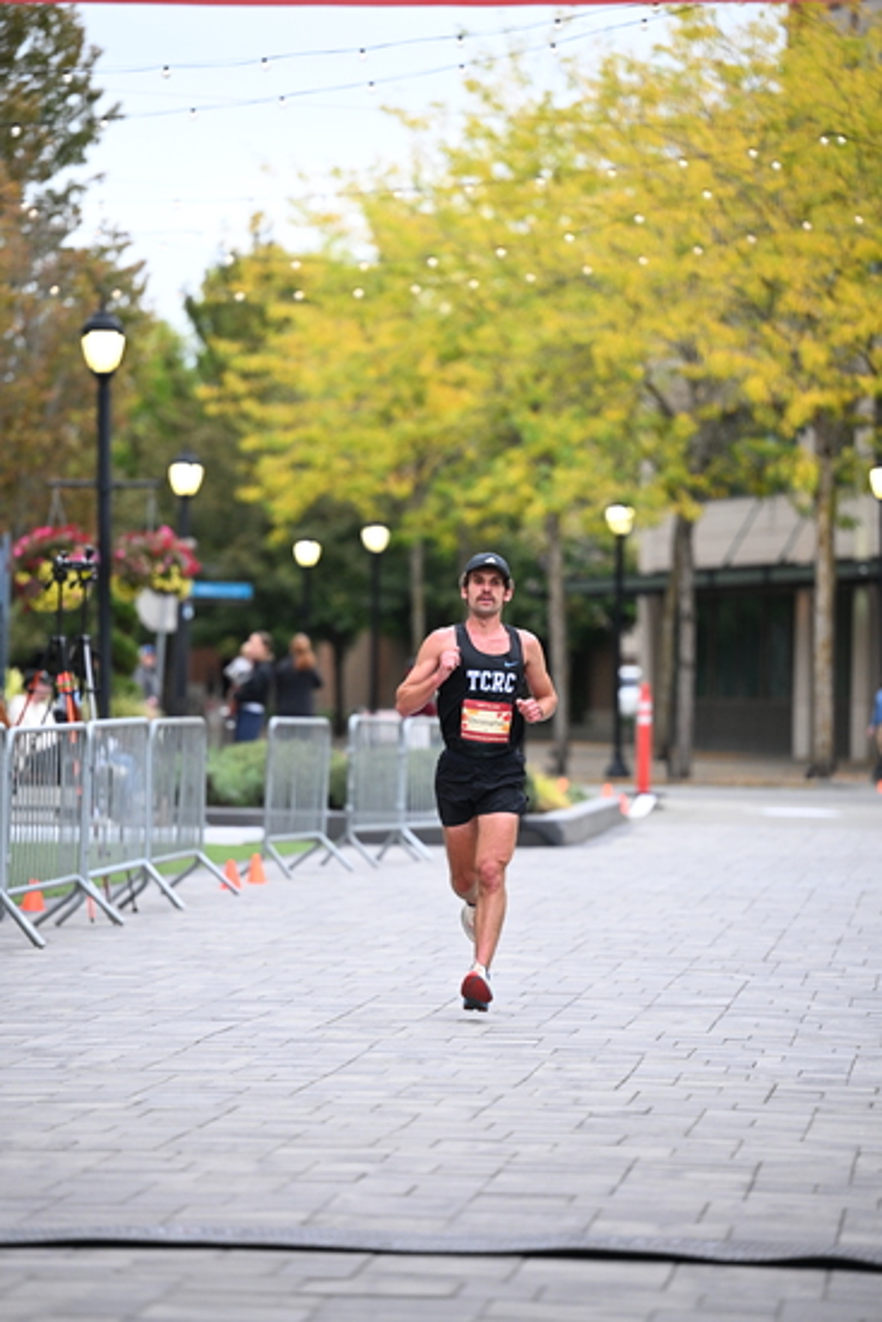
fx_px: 5325
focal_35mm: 145
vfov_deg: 14.1
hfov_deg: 9.5
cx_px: 441
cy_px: 661
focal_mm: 145
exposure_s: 1/800
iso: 1600
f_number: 2.8
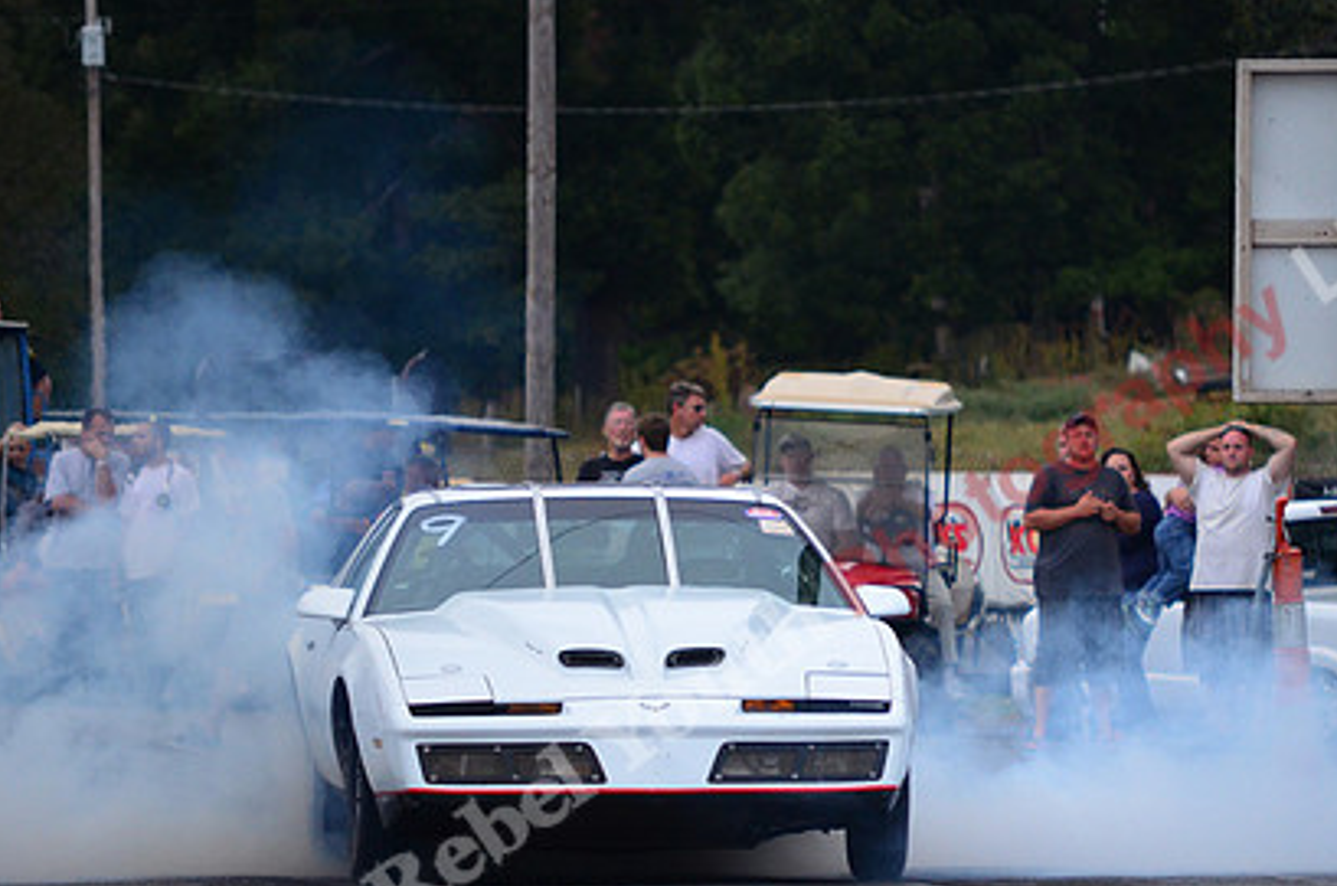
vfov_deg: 3.2
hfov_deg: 4.9
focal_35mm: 425
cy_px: 588
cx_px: 886
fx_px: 15753
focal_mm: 200
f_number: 5.6
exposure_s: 1/500
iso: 1000
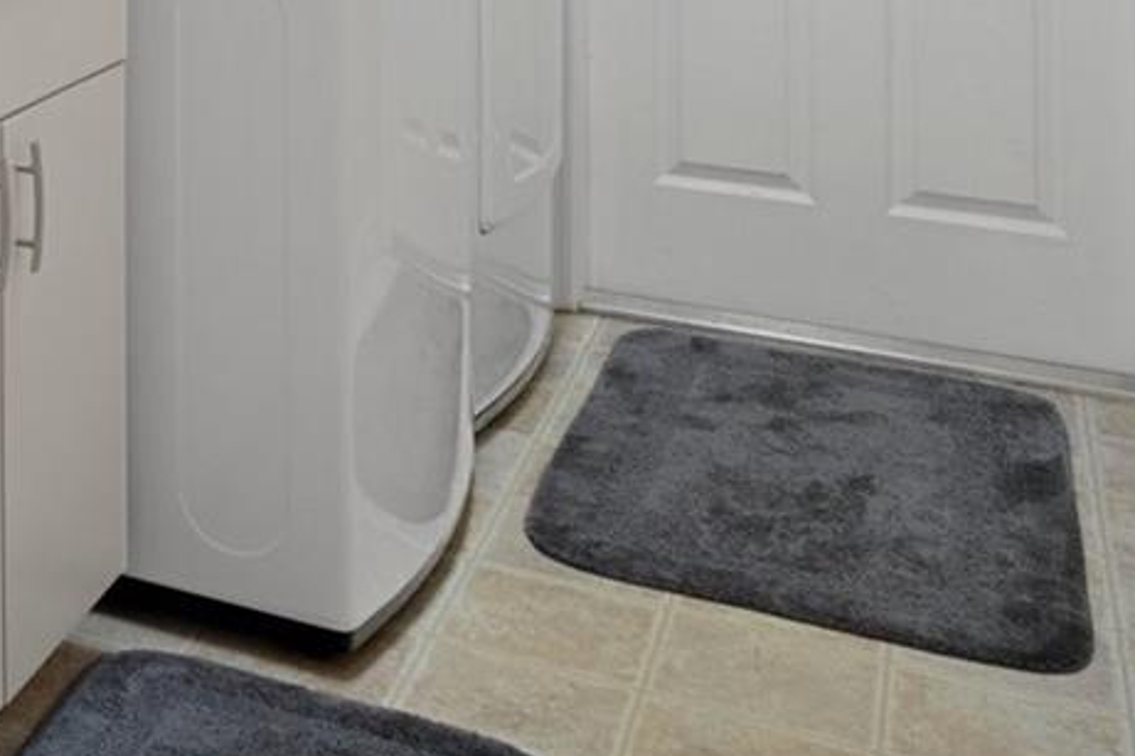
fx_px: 1859
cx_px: -293
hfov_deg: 28.6
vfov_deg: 20.1
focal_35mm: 59
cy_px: -342
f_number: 8
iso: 400
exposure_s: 1/2
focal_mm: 17
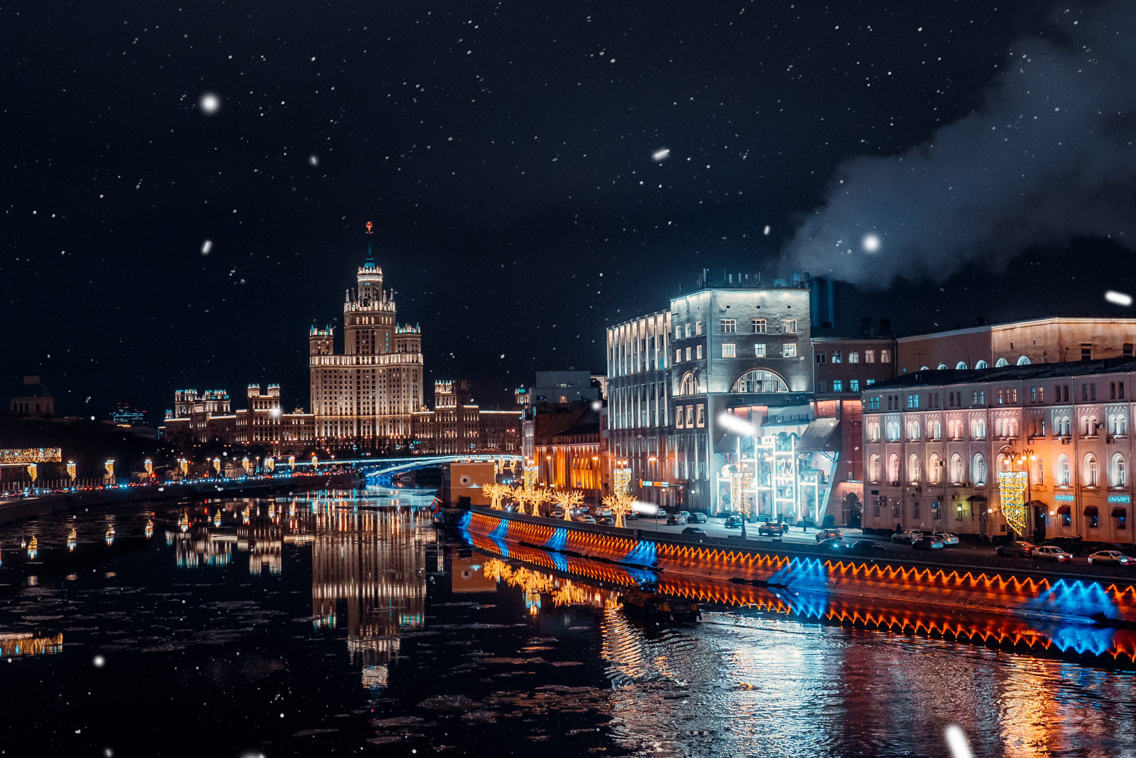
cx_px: 568
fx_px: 1641
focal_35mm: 52
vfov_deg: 26.0
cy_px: 379
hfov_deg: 38.2
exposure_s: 1/60
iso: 1250
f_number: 3.2
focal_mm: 35
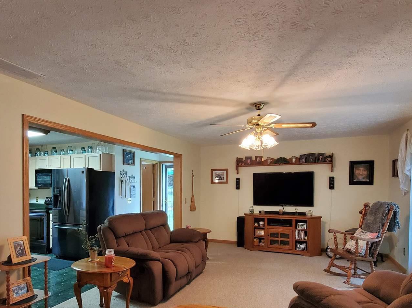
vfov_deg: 62.6
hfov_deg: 78.9
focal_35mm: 21
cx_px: 191
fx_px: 250
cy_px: 190
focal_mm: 1.8
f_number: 2.2
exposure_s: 1/29
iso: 800
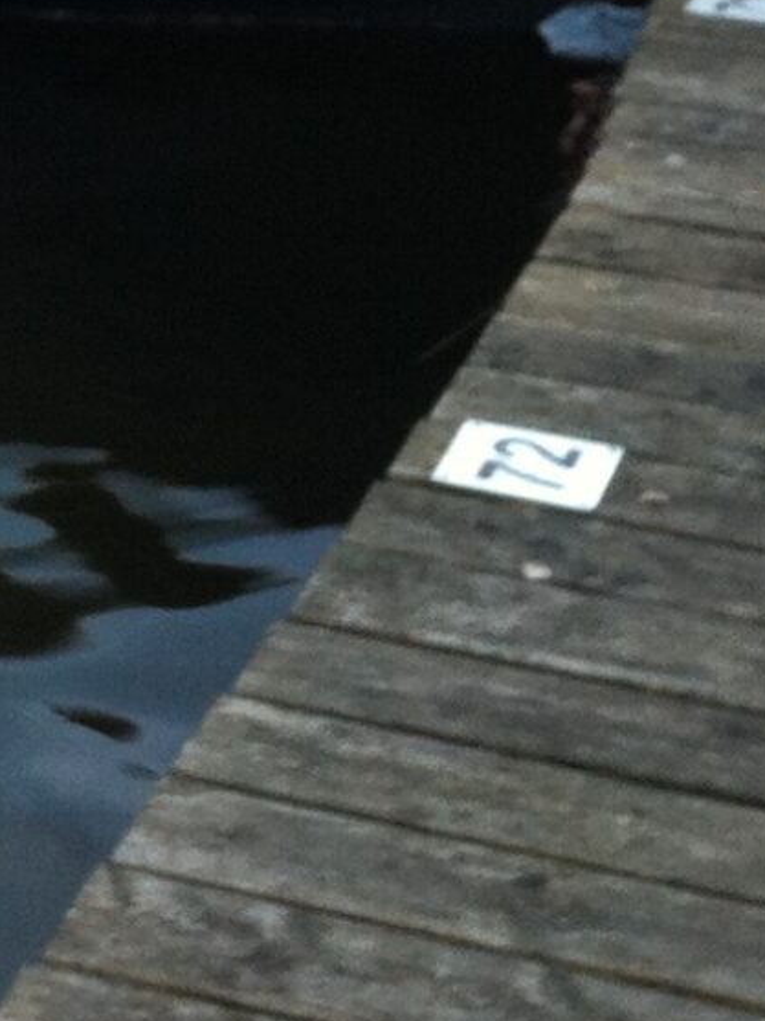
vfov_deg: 12.1
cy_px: -108
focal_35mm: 161
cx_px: -561
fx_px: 4744
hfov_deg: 8.9
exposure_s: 1/17
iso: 80
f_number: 2.8
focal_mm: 3.85
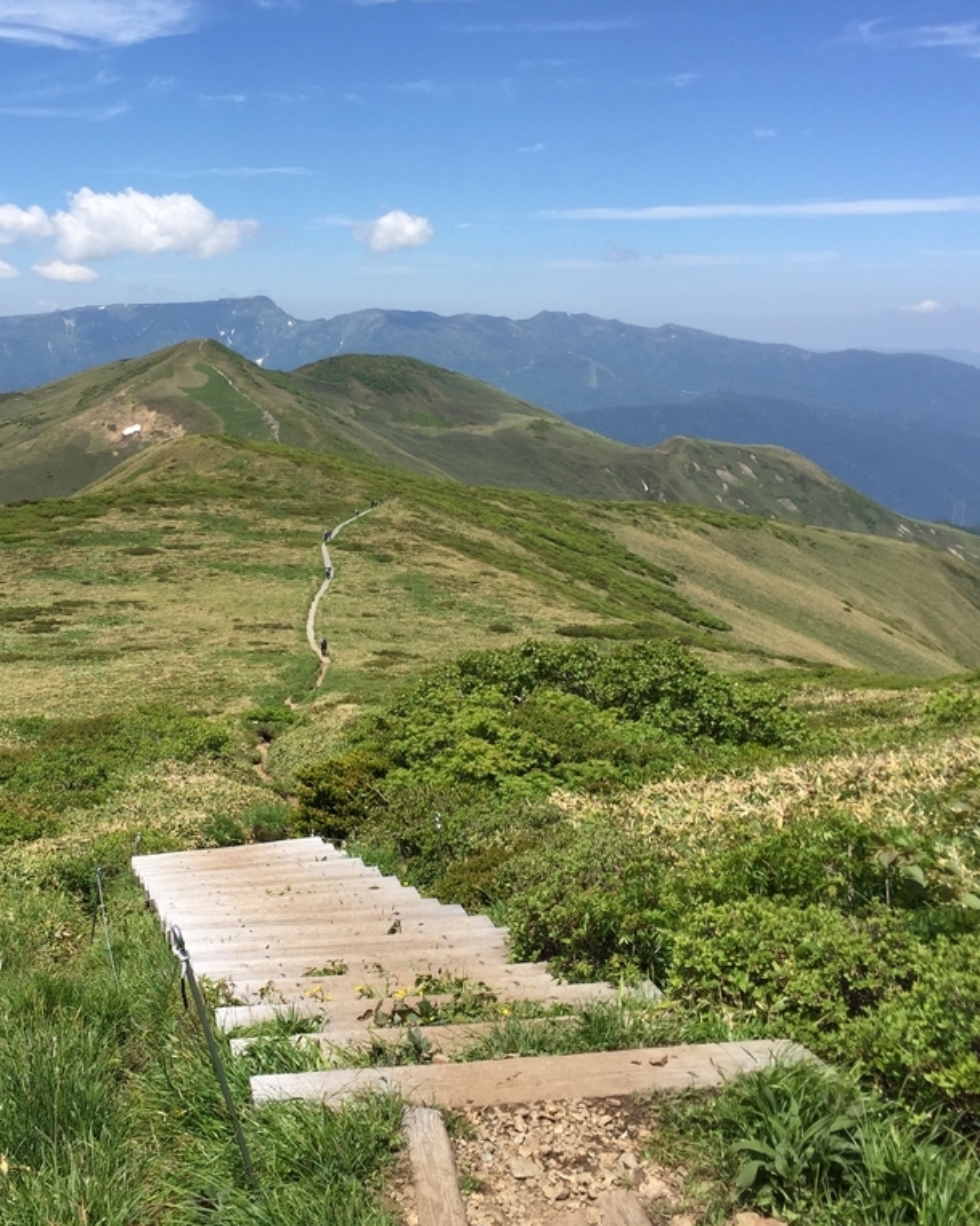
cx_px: 328
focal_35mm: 38
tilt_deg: -14.3
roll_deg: +0.7
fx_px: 1378
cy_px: 612
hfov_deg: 38.7
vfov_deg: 47.9
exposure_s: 1/1980
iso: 32
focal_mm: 4.15
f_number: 2.2
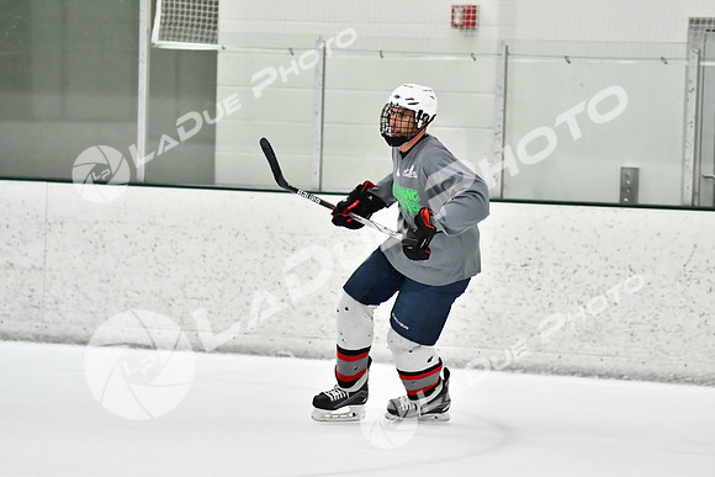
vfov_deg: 5.2
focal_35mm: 262
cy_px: 238
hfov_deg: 7.8
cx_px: 358
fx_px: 5215
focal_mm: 175
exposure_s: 1/2000
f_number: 2.8
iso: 6400
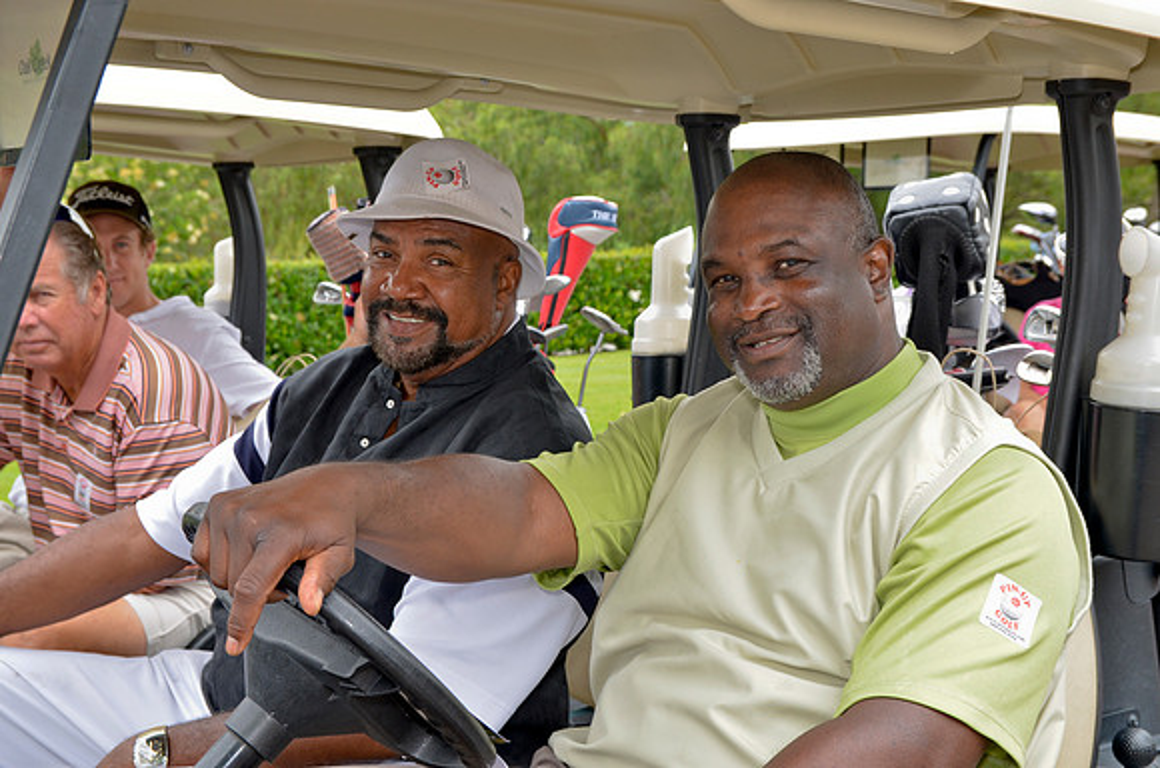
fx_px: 1640
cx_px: 580
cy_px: 384
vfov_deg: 26.4
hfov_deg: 39.0
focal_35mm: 51
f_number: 5.6
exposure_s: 1/200
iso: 200
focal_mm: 34
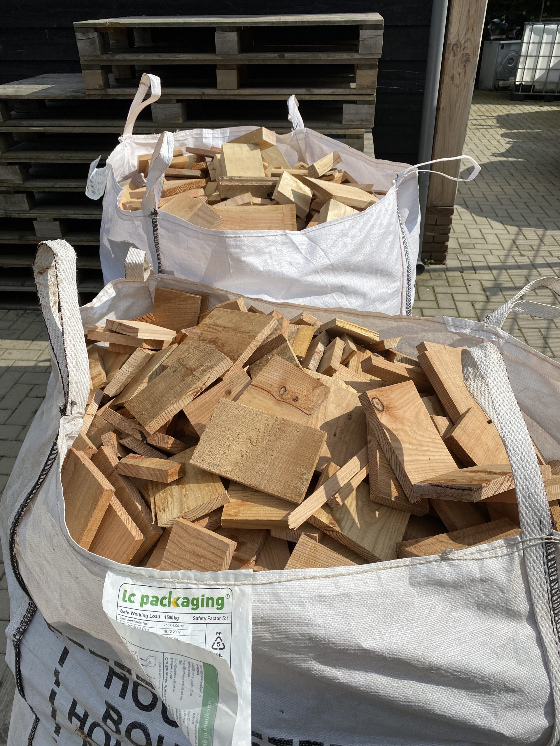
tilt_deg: -31.8
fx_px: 561
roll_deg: +0.3
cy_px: 373
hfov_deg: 53.1
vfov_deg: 67.3
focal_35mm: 26
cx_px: 280
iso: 32
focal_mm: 4.25
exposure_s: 1/5747
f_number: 1.8
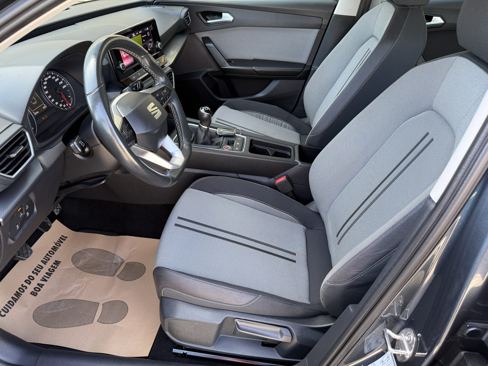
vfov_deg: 56.8
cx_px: 244
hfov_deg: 71.6
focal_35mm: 24
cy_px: 183
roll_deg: -1.9
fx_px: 338
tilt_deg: -35.2
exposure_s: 1/133
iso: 125
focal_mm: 6.76
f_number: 1.78
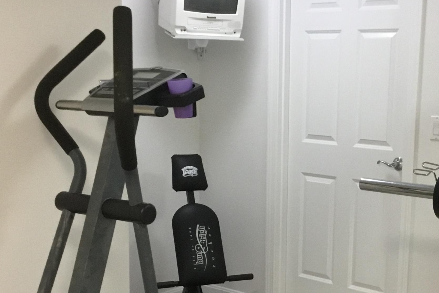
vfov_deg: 23.2
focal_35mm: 58
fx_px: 707
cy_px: 202
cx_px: 306
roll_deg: -1.4
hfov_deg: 34.0
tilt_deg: -10.9
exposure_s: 1/30
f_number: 2.4
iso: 125
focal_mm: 3.3
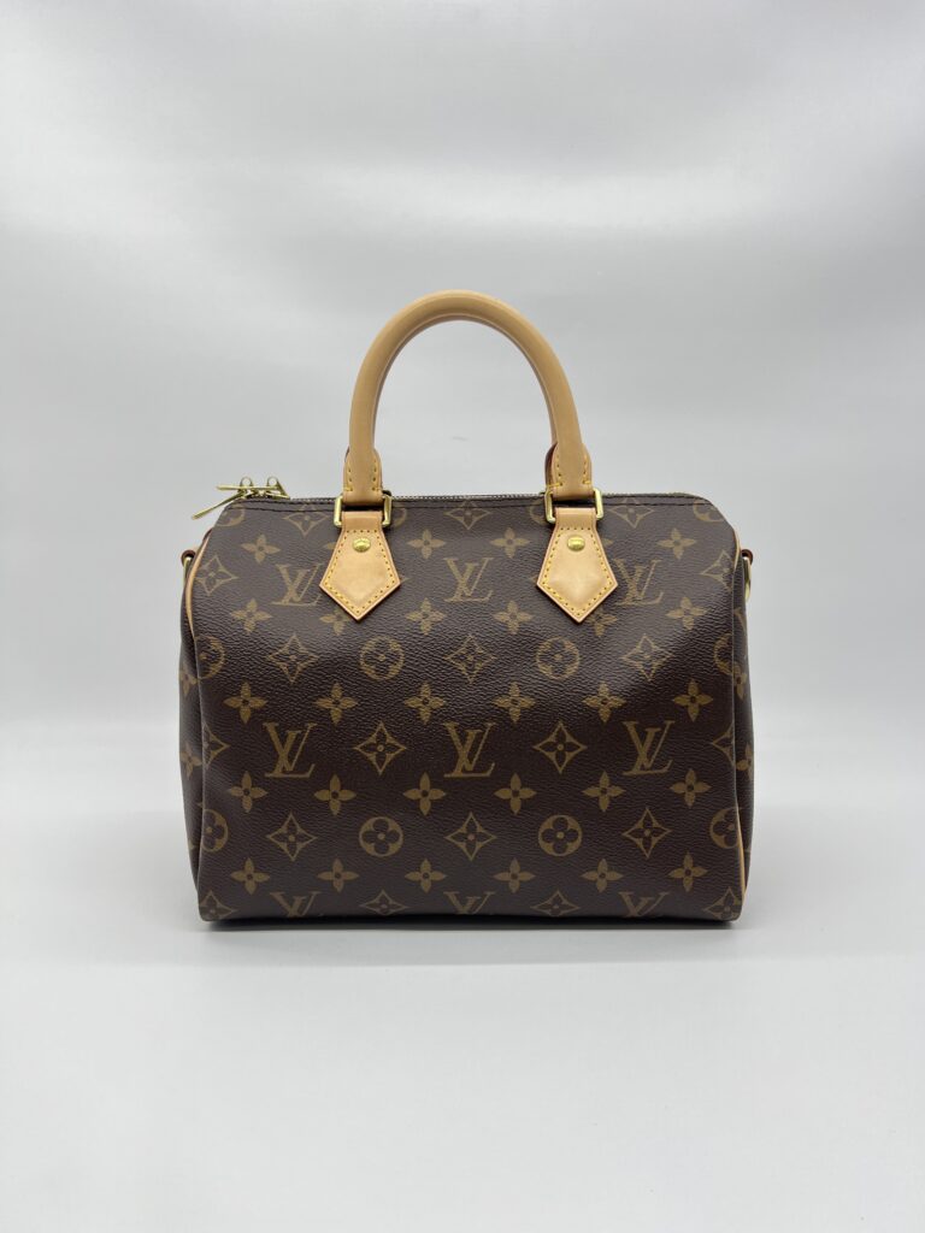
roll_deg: -0.1
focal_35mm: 26
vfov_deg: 67.3
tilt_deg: -10.7
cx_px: 462
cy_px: 616
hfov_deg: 53.1
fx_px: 926
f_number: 1.5
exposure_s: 1/109
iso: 32
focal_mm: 5.7
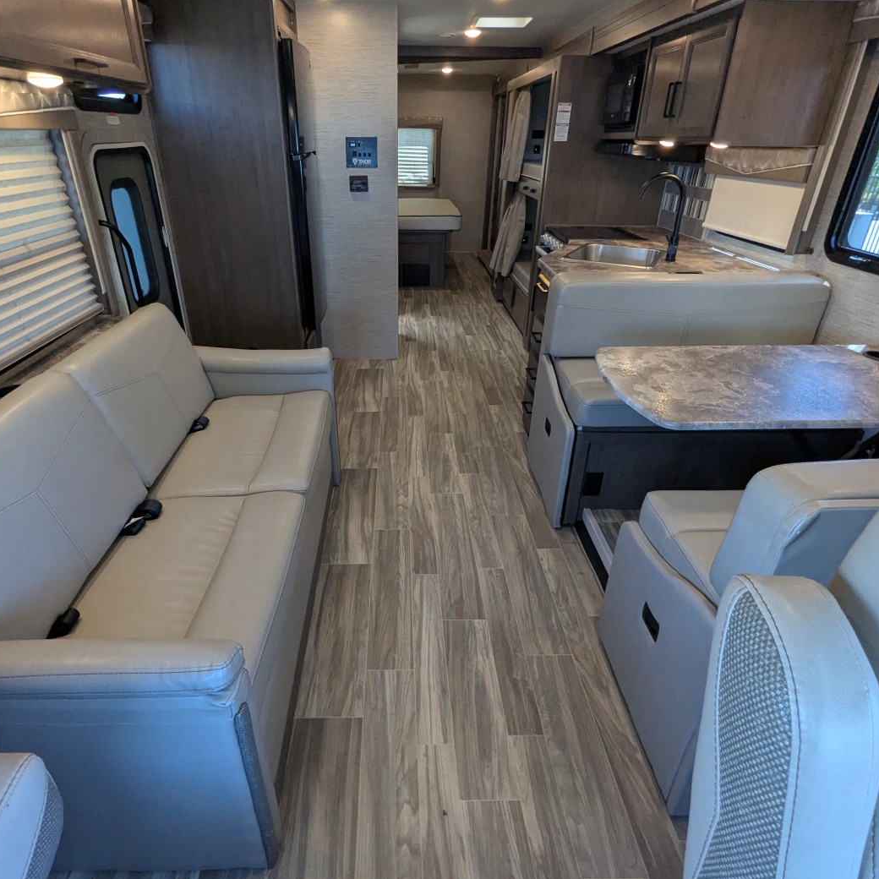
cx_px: 403
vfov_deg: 77.7
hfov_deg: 77.5
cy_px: 442
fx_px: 546
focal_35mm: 19
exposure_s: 1/168
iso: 262
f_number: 2.2
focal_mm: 2.35
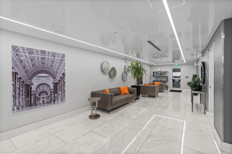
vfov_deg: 73.7
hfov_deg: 96.7
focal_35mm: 16
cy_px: 77
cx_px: 116
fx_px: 103
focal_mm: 16
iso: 400
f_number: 4.5
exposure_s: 1/15
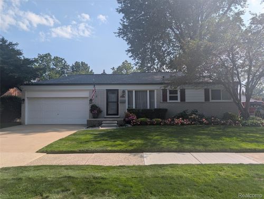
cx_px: 132
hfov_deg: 71.5
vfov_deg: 56.9
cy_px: 100
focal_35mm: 24
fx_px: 183
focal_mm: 6.9
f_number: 1.68
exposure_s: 1/863
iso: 20
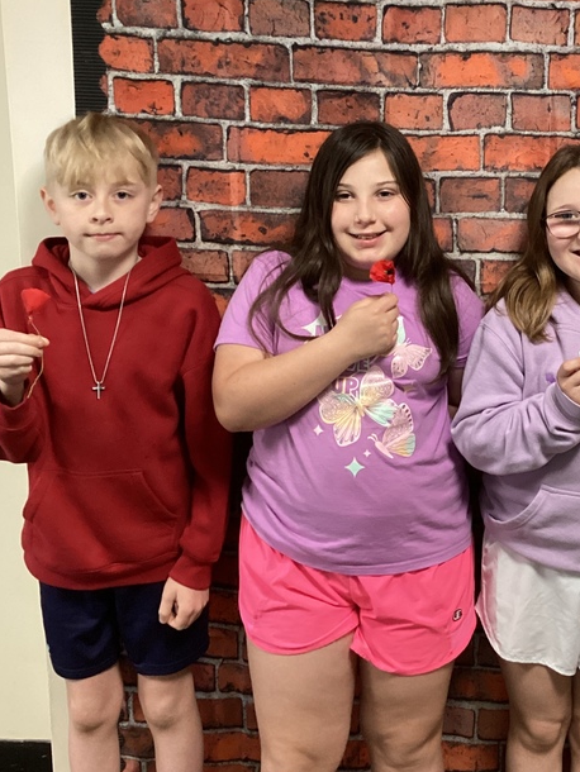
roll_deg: +0.7
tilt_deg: -14.0
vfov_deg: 36.5
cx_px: 461
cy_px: 273
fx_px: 1161
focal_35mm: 52
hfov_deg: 27.5
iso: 320
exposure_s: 1/40
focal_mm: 3.3
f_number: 2.4
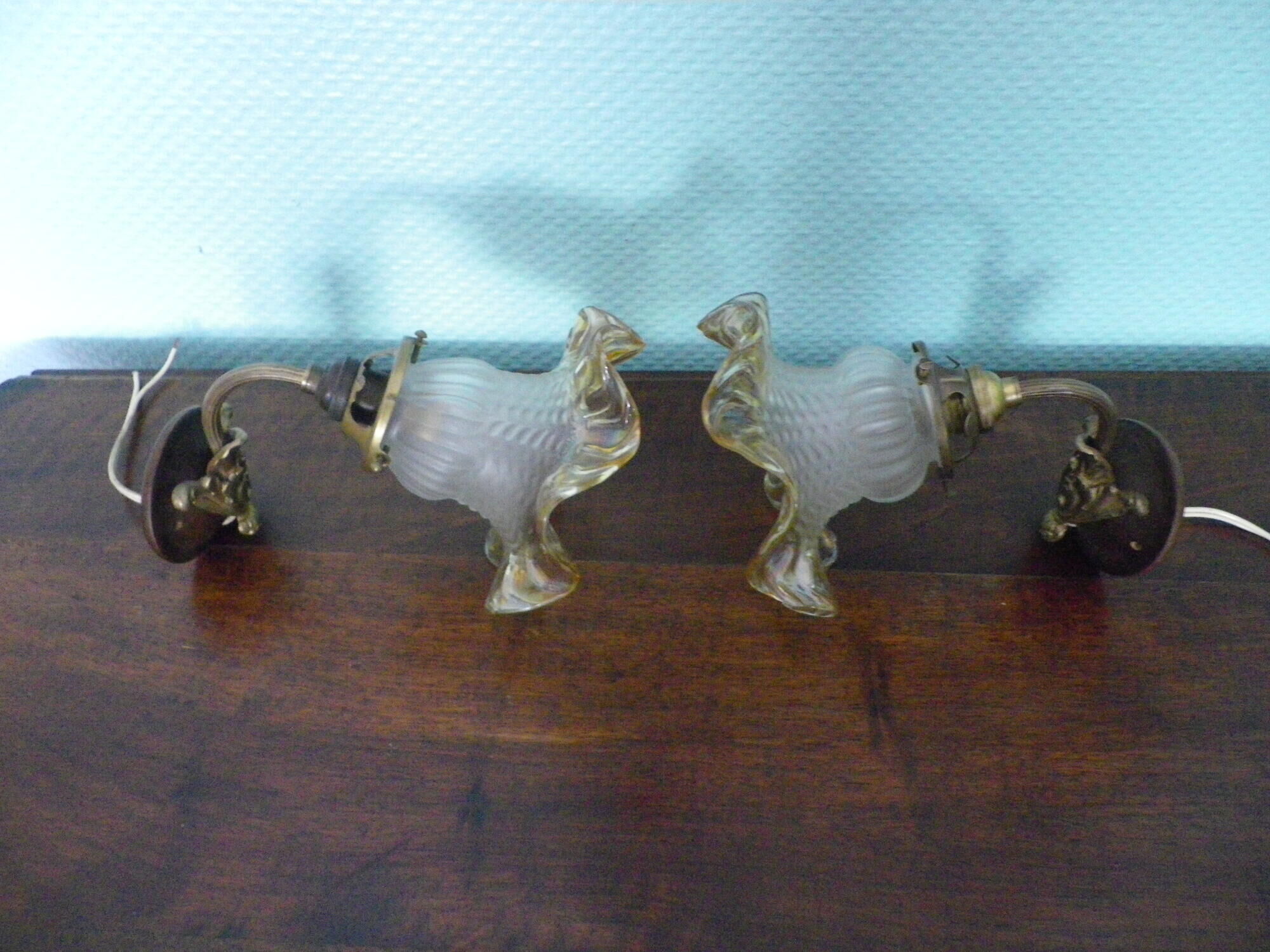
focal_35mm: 28
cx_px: 635
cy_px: 476
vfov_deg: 49.7
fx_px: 1027
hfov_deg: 63.4
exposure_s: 1/4
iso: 800
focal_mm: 4.9
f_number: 2.6
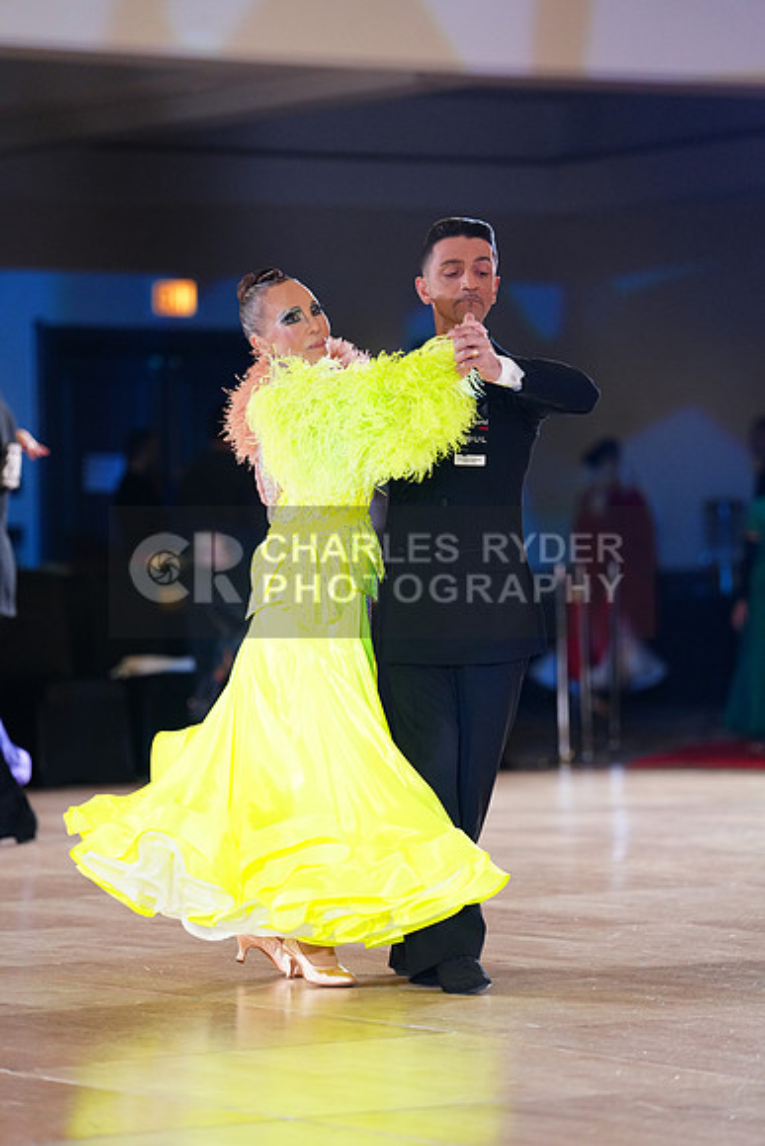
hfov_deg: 9.2
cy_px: 573
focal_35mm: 150
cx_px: 382
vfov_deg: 13.7
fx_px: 4778
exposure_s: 1/320
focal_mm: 150
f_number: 2.8
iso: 2500
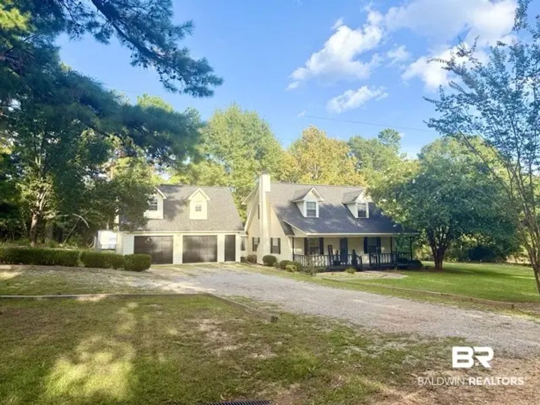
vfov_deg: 56.8
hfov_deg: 71.6
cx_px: 270
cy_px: 202
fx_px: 374
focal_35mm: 24
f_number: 1.78
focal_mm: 6.76
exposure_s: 1/2000
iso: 80
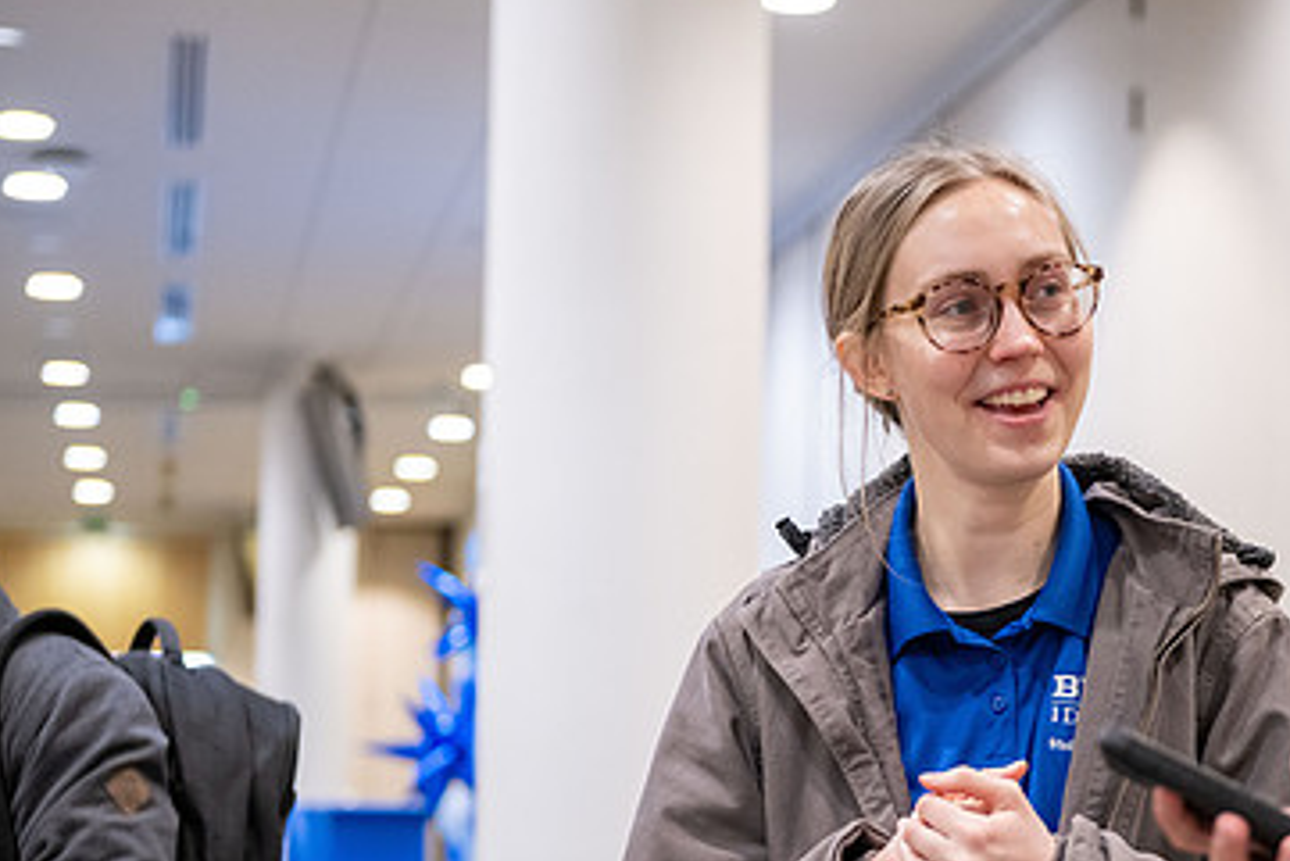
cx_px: 908
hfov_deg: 22.5
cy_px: 670
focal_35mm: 90
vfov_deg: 15.1
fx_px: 3226
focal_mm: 56
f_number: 2.8
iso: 2000
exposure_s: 1/250
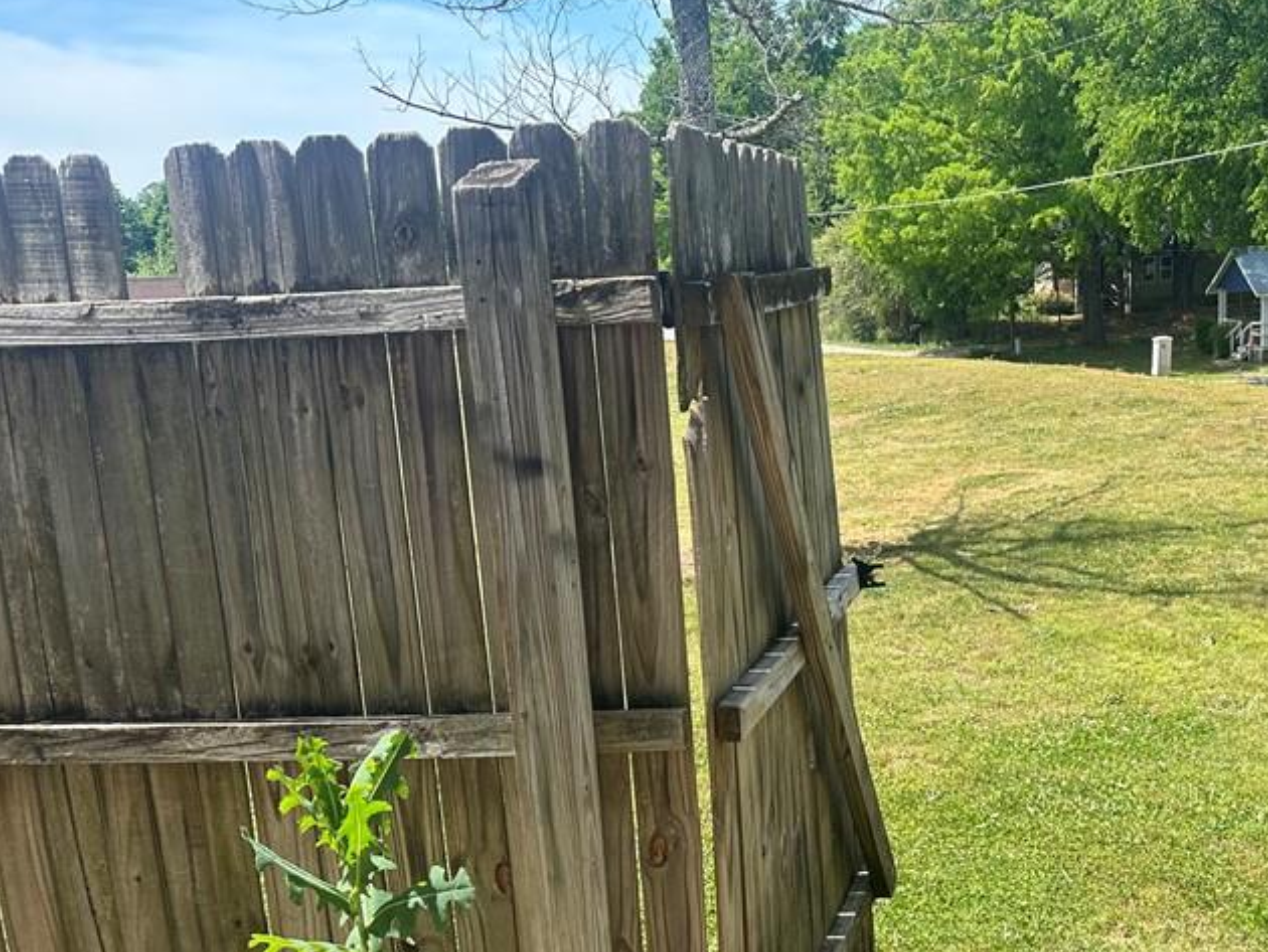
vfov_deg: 36.3
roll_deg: +0.7
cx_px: 958
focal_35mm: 39
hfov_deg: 46.1
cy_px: 662
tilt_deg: -14.7
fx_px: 1429
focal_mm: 6.86
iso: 80
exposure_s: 1/1613
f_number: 1.78
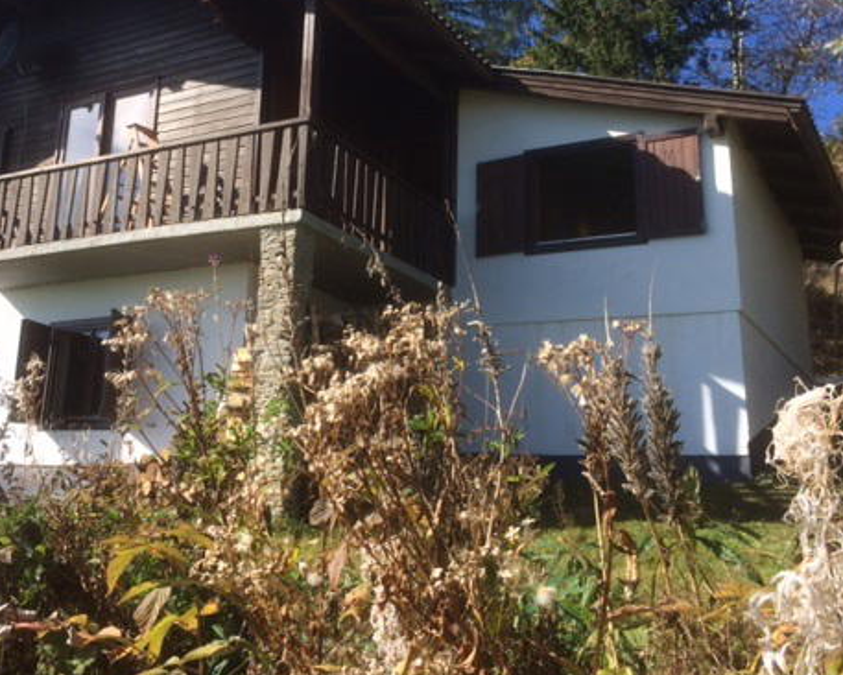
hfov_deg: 44.4
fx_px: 1023
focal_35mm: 41
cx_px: 312
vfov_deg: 36.2
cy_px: 238
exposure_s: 1/1244
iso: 40
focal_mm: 4.12
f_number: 2.2
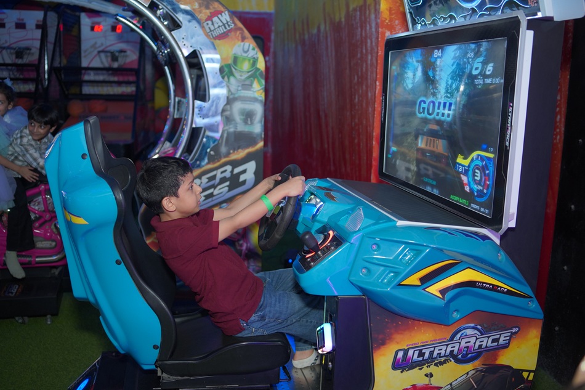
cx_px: 292
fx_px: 569
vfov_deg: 37.8
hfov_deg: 54.4
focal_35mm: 35
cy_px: 195
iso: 1000
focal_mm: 35
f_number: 2.2
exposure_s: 1/125
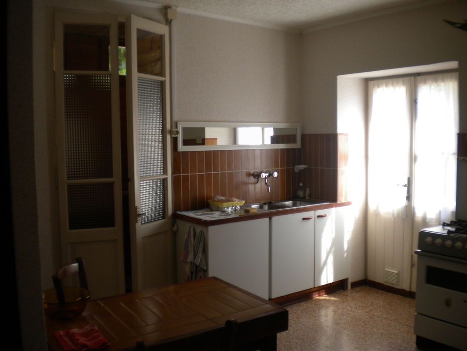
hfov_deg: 52.6
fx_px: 472
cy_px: 176
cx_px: 234
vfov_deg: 40.7
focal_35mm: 35
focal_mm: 6.3
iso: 90
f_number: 3.1
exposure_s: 1/59.8
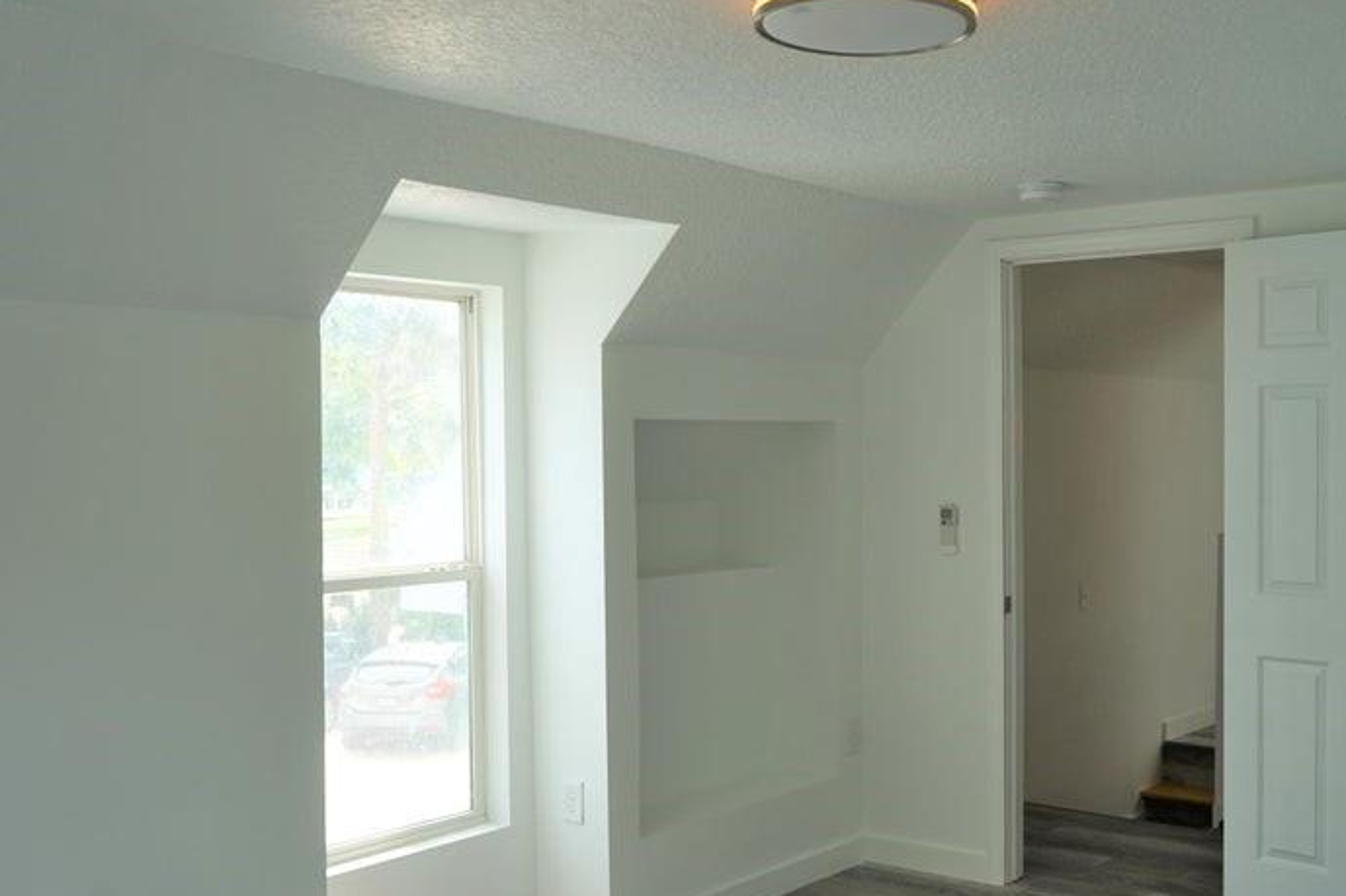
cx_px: 844
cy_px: 513
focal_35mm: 39
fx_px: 1458
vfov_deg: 34.1
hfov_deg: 49.1
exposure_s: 1/100
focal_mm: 28
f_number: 4.5
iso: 100
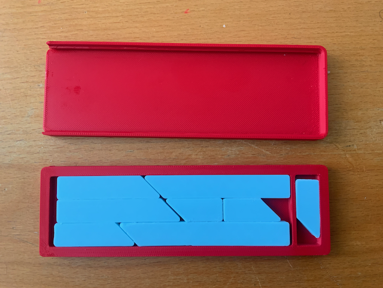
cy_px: 144
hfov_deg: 61.7
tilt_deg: -86.7
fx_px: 321
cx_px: 192
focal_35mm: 29
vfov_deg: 48.2
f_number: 1.8
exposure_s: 1/60
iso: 125
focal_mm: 3
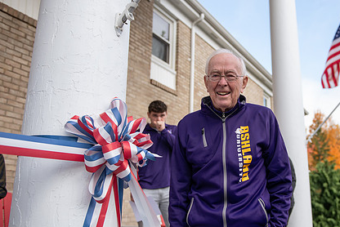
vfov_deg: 34.3
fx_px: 369
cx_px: 226
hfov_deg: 48.7
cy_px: 112
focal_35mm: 39
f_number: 3.2
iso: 125
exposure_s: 1/400
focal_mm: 28
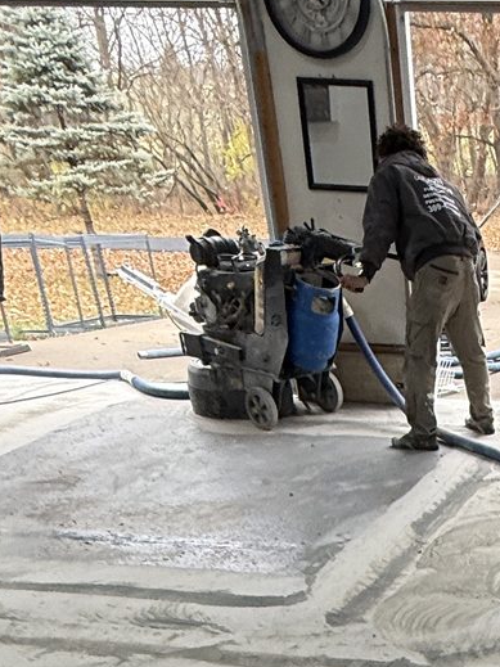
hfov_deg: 24.4
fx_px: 1040
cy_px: 834
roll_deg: -2.6
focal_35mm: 54
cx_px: 609
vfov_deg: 29.6
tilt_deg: -29.3
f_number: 2.2
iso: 100
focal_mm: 2.22
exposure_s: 1/120
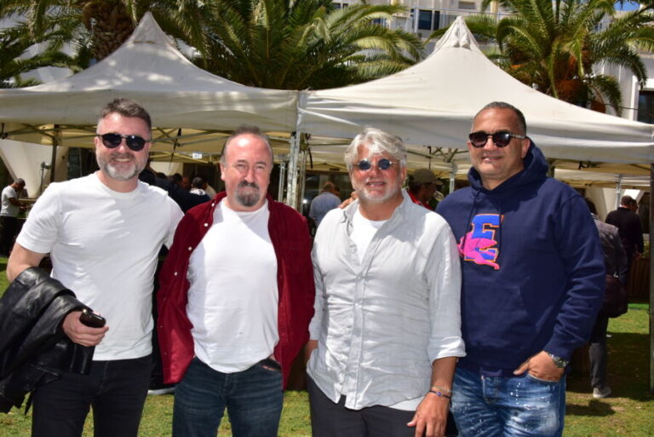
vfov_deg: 31.9
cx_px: 327
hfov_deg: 46.4
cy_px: 218
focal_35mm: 42
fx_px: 763
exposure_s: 1/250
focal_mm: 42
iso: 500
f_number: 18
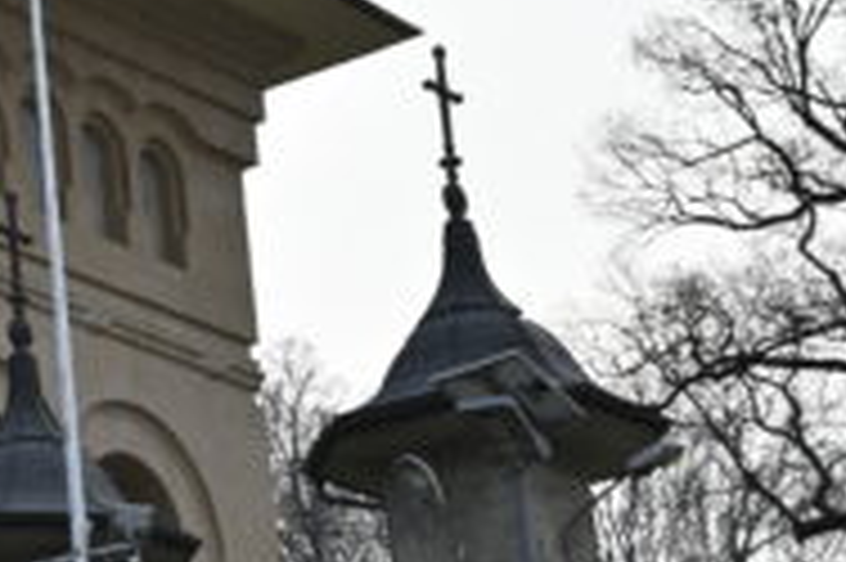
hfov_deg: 11.8
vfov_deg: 8.6
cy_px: 34
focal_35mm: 159
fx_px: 3733
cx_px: -724
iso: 100
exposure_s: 1/400
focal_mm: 39
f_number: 7.1
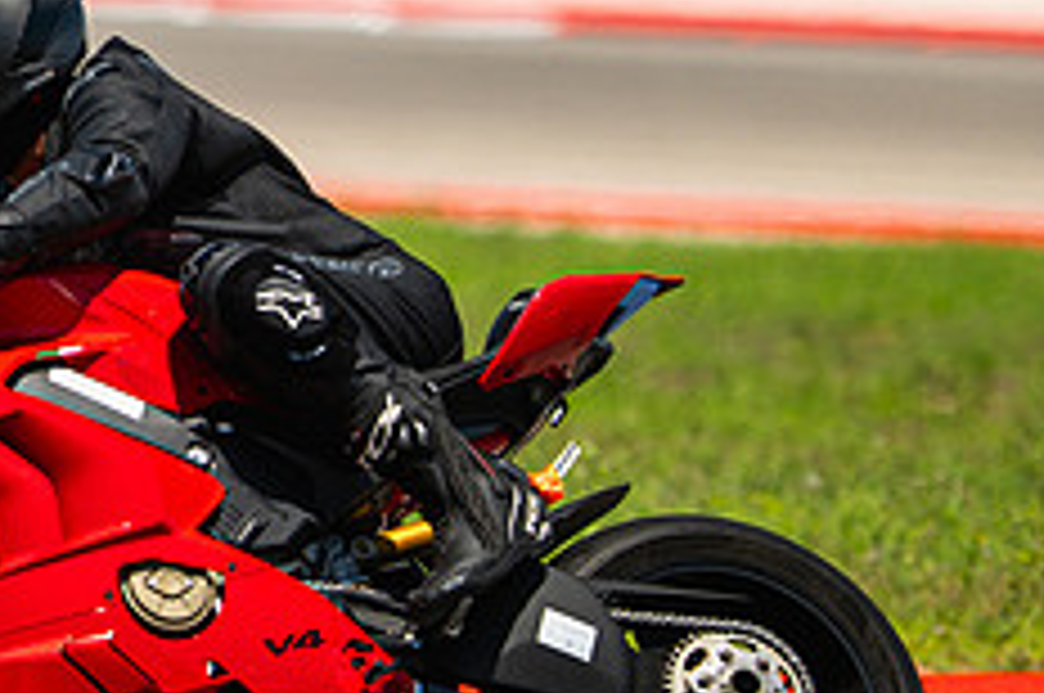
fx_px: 30465
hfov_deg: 2.0
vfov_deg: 1.3
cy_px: 290
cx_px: 180
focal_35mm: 1052
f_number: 2.8
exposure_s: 1/2000
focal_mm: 280
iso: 320
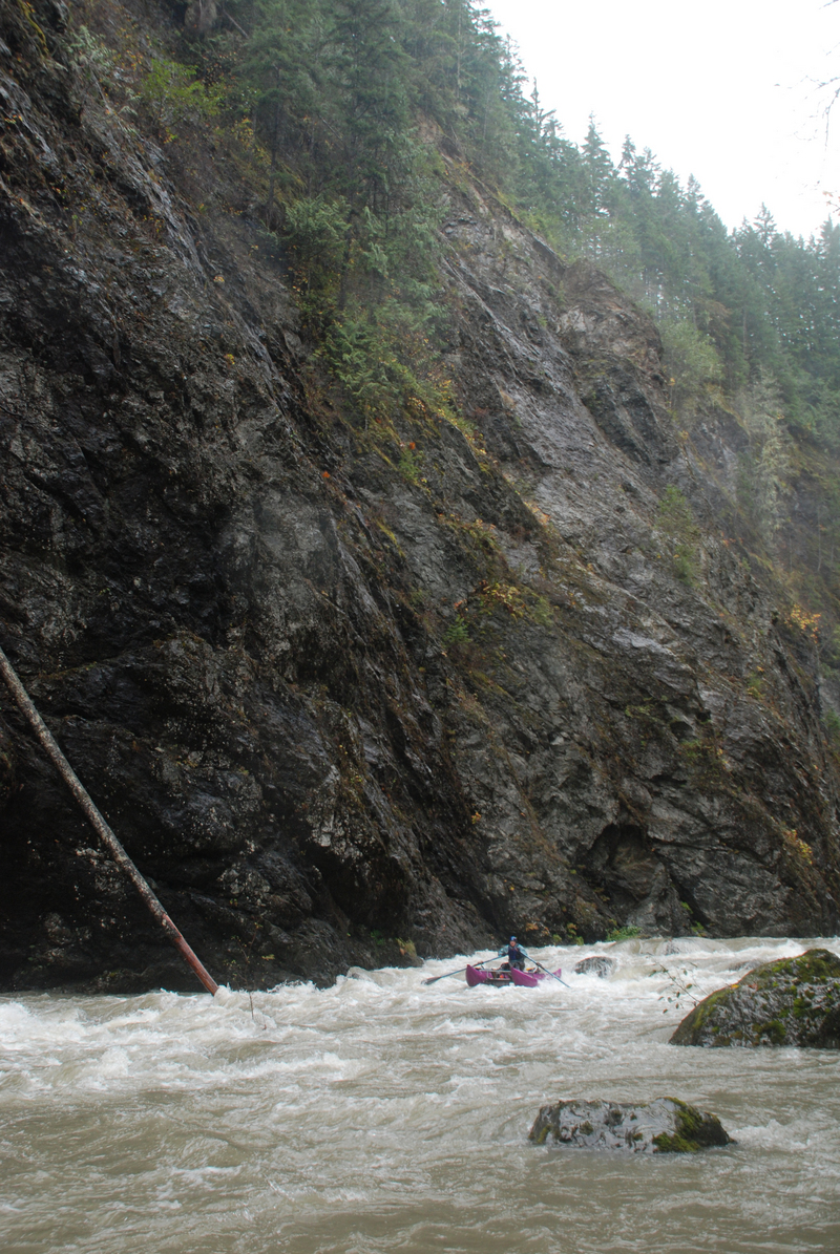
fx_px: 1152
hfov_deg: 40.1
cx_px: 420
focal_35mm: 33
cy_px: 627
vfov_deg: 57.2
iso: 400
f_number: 5
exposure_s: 1/100
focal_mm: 22
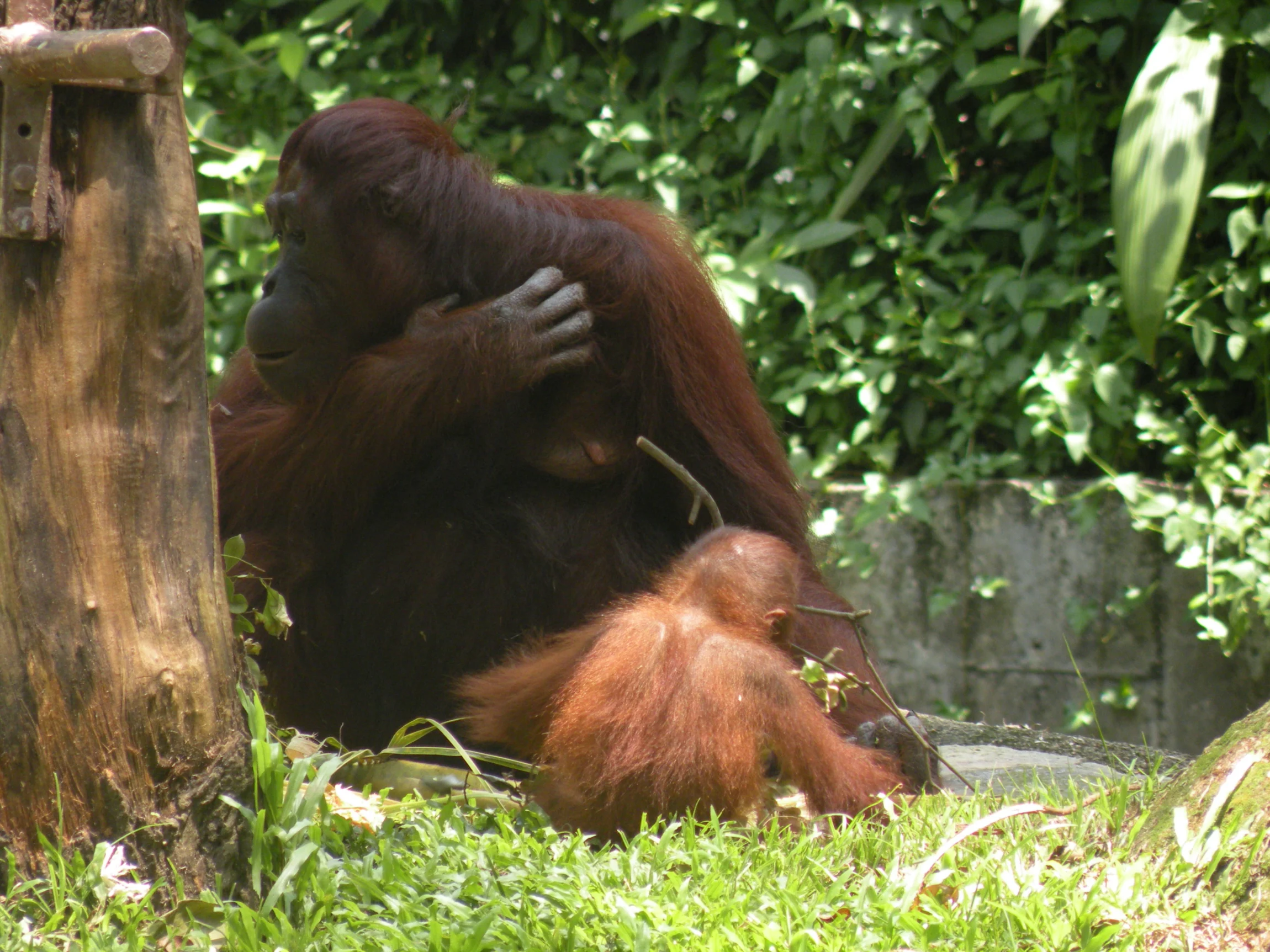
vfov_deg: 3.1
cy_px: 476
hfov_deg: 4.1
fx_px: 17830
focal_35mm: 486
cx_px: 635
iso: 150
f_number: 4.5
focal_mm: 84.2
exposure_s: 1/153
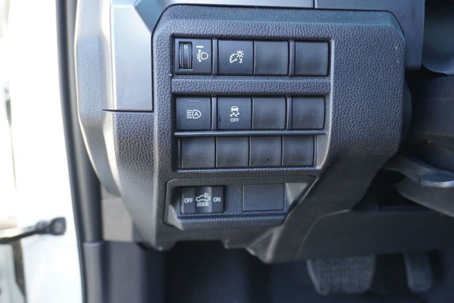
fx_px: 492
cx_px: 264
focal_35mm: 39
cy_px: 146
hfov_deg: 49.3
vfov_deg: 34.3
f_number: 4
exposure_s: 1/60
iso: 320
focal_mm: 22
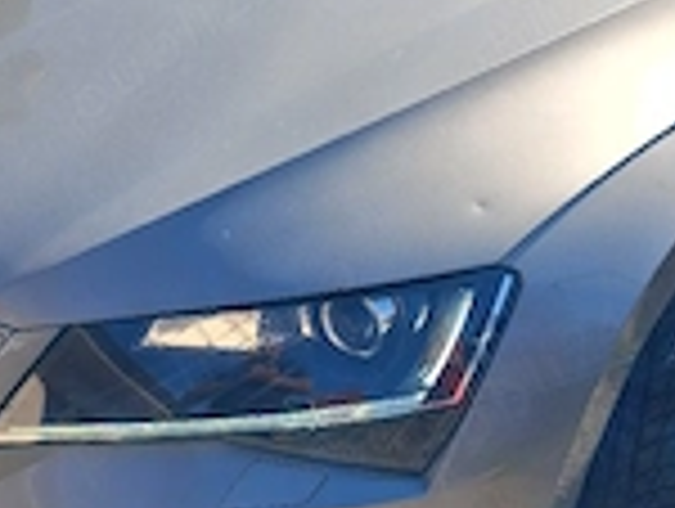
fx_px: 1406
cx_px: 302
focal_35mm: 72
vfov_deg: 20.2
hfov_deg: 27.0
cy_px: 67
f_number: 1.8
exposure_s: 1/588
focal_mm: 4
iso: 20
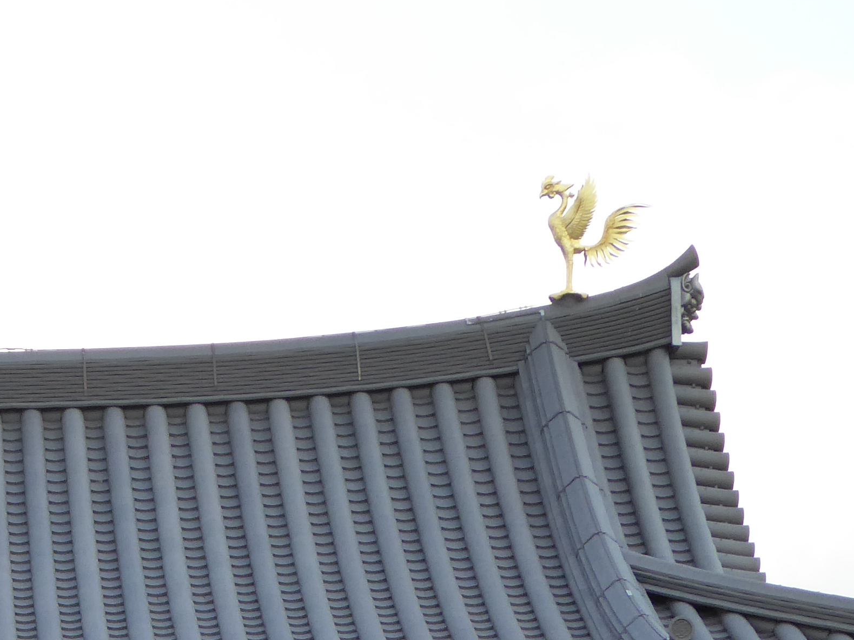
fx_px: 5279
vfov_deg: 6.9
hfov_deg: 9.2
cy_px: 759
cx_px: -48
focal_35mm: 214
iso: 160
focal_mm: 11.7
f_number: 4.4
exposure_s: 1/160
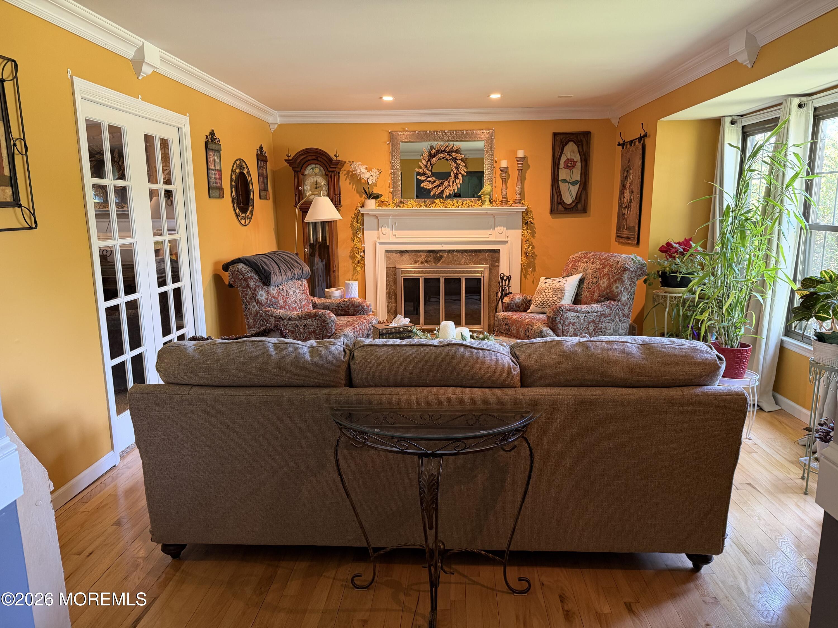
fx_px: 581
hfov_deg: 71.6
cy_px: 314
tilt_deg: -10.7
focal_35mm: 24
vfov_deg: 56.8
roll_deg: +1.2
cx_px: 419
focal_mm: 6.76
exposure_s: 1/60
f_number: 1.78
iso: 320
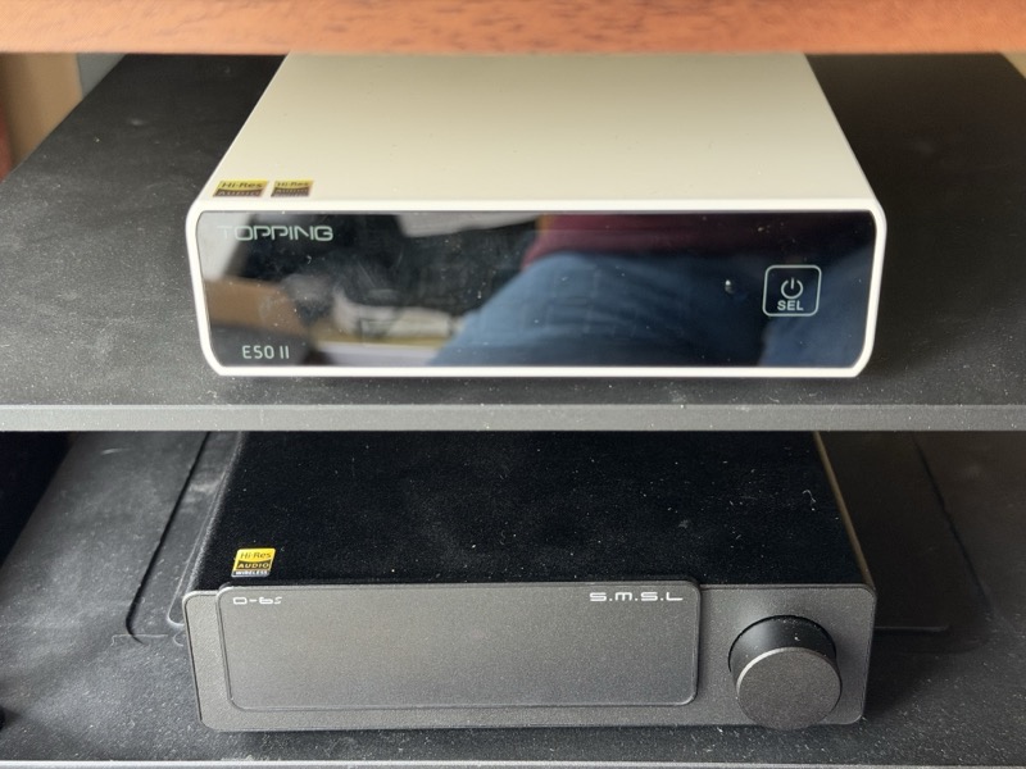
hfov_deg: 39.7
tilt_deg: -28.3
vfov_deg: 30.3
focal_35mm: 48
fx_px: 1423
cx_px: 513
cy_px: 384
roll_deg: +2.2
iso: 250
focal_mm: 6.76
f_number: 1.78
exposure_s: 1/46
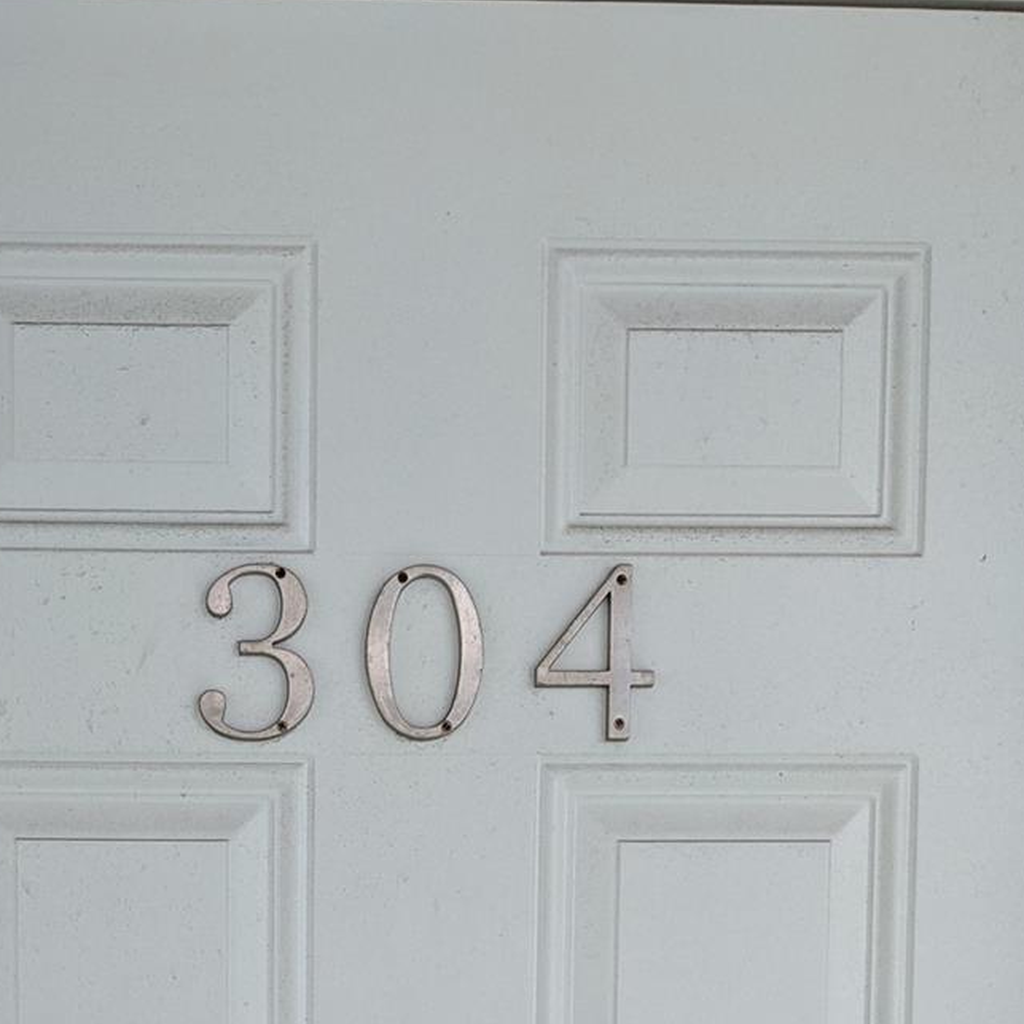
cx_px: 256
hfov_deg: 29.6
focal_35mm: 57
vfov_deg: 26.9
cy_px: 1204
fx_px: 1908
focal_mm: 4.38
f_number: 1.73
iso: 54
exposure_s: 1/1017
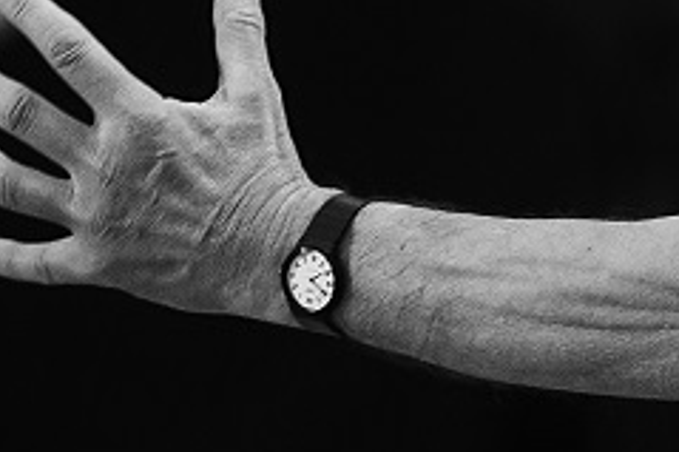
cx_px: 855
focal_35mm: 1009
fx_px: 19017
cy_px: -296
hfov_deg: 2.0
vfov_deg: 1.4
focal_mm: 200
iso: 2000
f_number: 3.2
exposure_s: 1/160
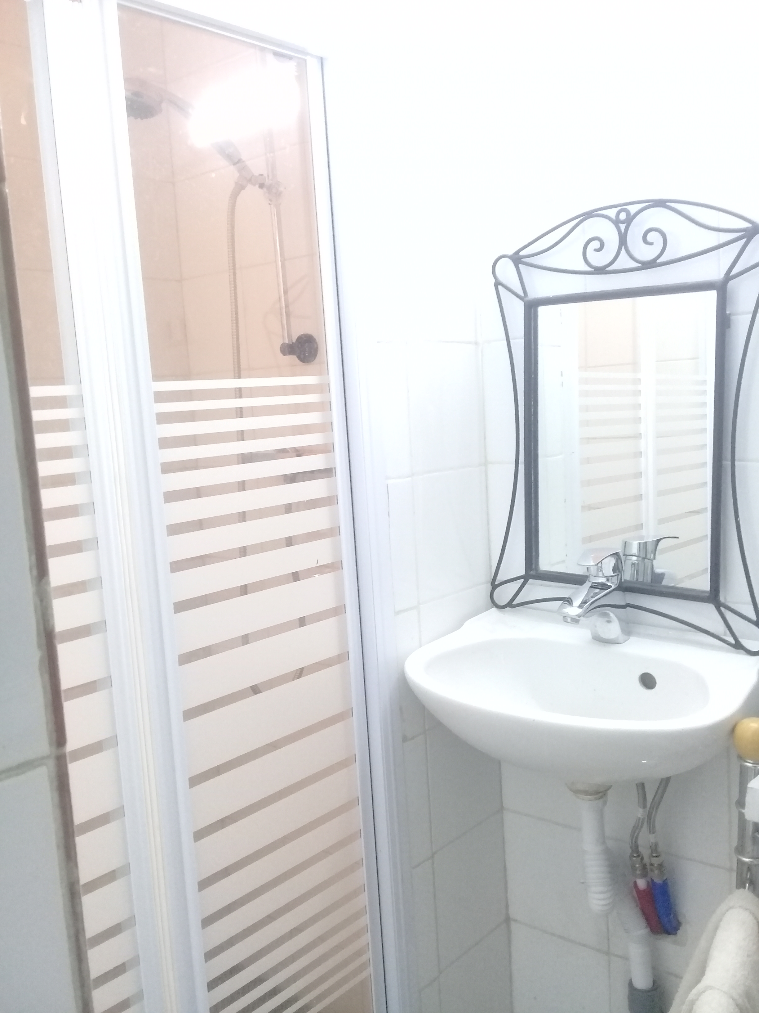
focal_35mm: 31
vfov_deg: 58.4
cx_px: 380
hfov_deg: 45.4
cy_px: 506
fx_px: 906
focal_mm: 3.3
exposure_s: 1/20
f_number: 2.2
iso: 200
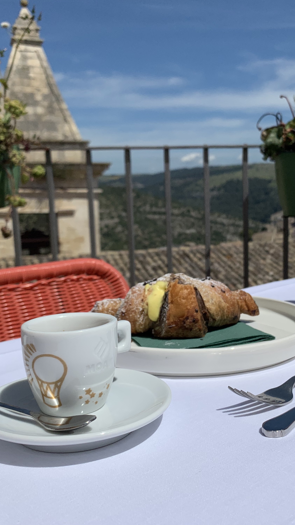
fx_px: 528
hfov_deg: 30.9
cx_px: 201
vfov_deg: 52.8
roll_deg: +0.6
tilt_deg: -8.4
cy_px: 263
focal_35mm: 38
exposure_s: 1/13333
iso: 25
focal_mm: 4.25
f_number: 1.8
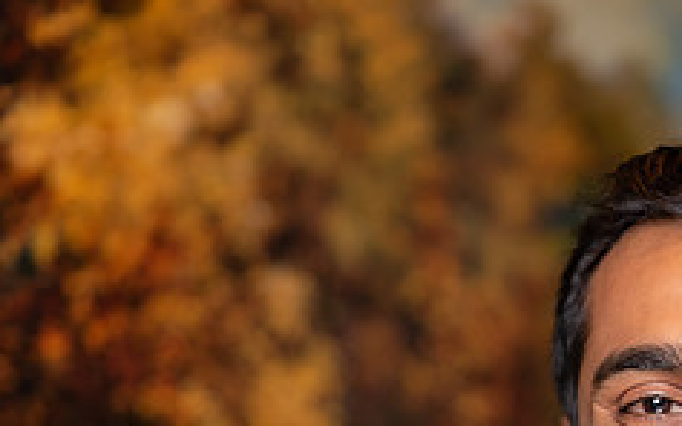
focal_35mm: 212
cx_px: 688
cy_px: 545
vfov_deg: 6.1
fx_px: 3939
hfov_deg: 9.8
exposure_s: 1/200
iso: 100
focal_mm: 85
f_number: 2
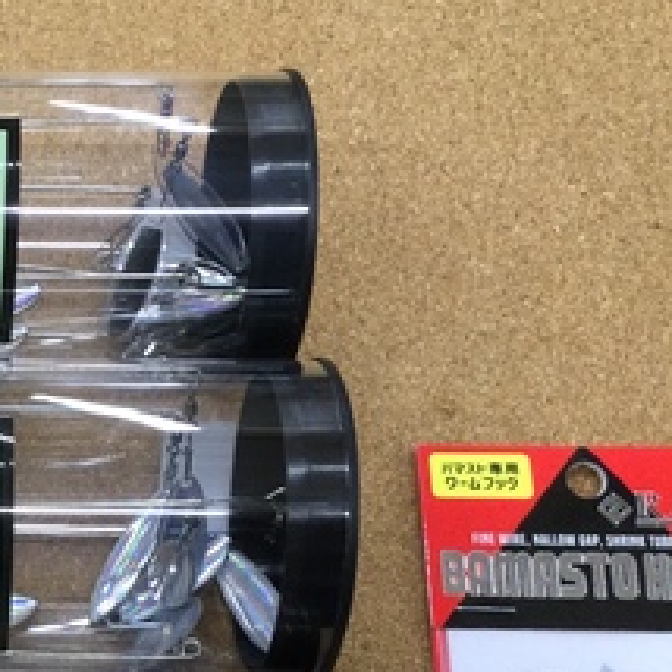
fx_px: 1691
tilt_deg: -69.0
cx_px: -63
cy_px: 540
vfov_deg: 22.2
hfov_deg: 21.4
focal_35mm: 77
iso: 40
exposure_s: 1/30
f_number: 2.4
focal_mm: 3.3
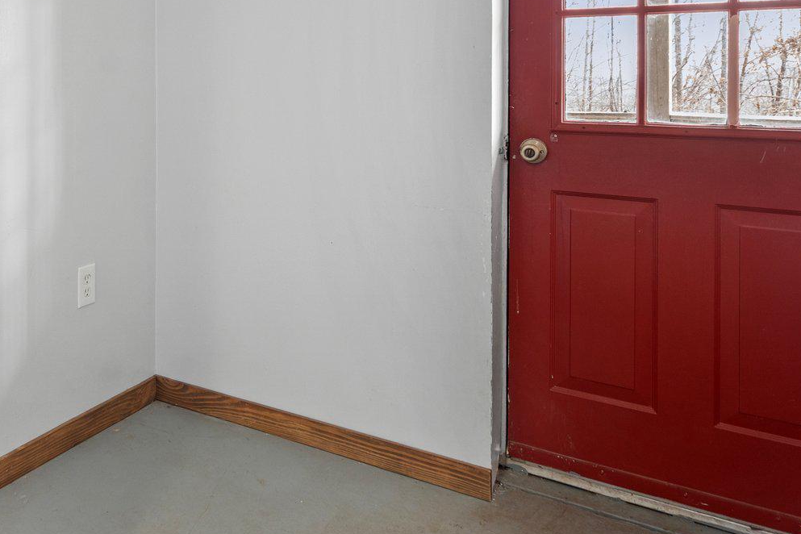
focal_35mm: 33
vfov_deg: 37.8
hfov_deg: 52.4
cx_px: 127
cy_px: 74
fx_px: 734
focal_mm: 16
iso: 500
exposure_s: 1/1.25
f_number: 8
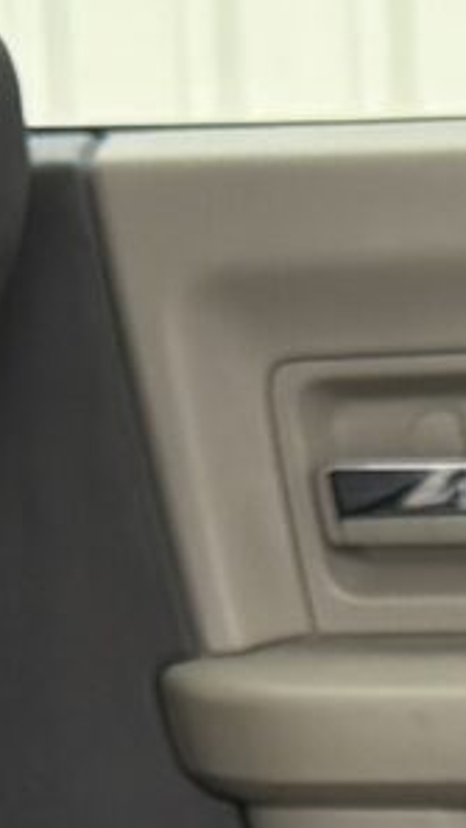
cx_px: 1138
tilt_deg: -18.9
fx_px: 4944
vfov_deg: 8.7
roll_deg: -0.2
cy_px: 1996
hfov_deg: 5.2
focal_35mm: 225
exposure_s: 1/121
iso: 100
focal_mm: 6.76
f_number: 1.78
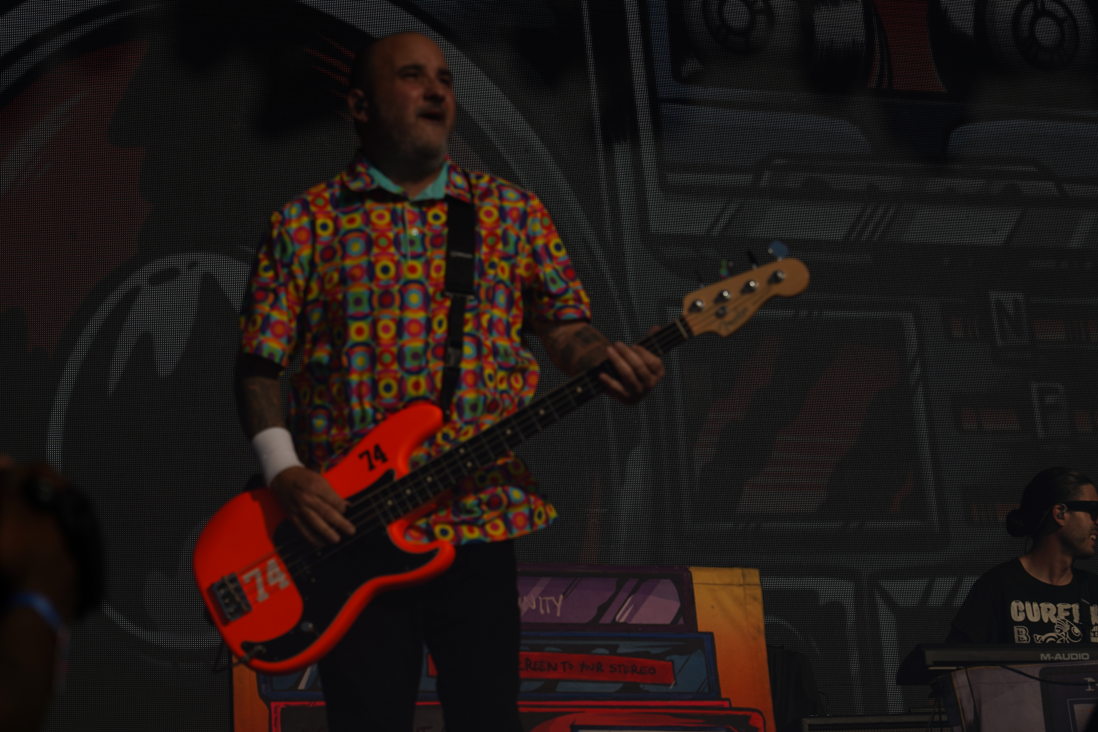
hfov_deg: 19.5
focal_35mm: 105
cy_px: 366
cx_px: 549
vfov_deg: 13.0
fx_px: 3202
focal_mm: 105
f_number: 8
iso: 100
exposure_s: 1/2000
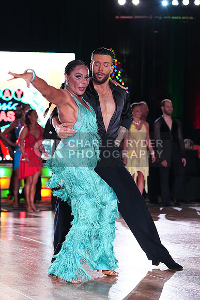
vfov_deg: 17.2
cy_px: 150
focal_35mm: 119
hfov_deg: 11.5
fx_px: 991
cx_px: 100
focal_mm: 119
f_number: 5
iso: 6400
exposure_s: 1/400
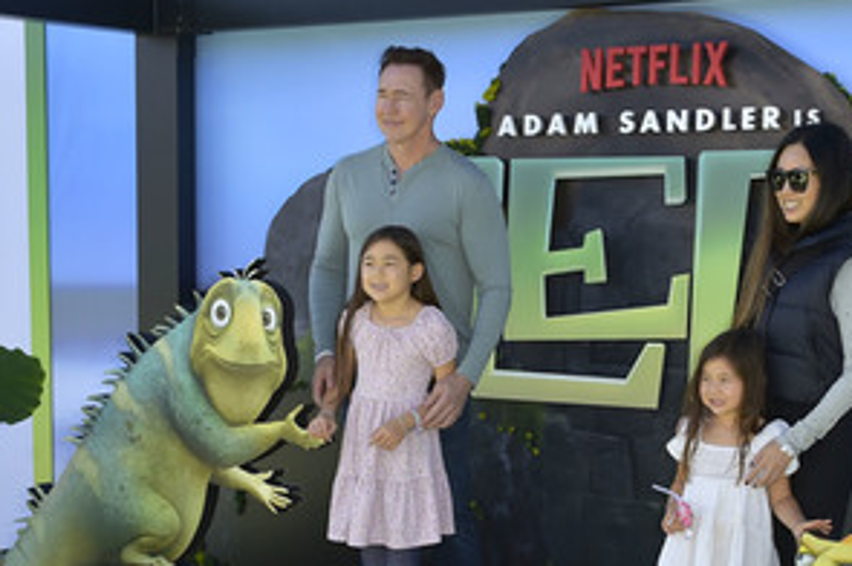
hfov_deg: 36.0
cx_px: 546
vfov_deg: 24.4
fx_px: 1300
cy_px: 399
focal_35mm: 55
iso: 125
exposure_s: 1/250
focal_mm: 36
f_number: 7.1
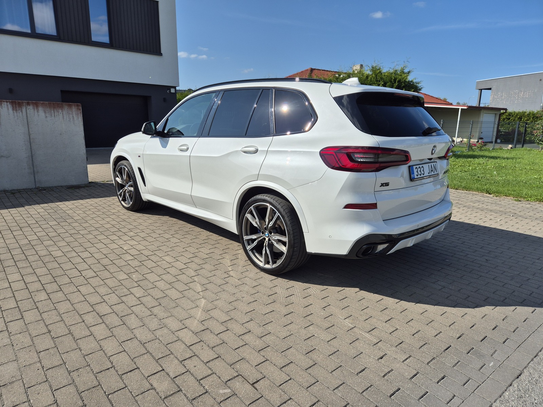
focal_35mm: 23
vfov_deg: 58.9
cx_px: 272
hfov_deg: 73.9
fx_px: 361
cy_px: 204
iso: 25
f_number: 1.8
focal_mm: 5.4
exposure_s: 1/2976
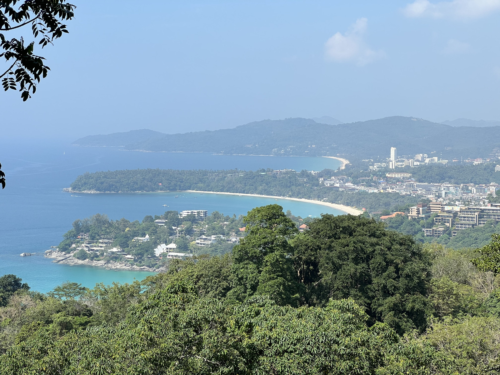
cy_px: 188
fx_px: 1112
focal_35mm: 77
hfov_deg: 25.3
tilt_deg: -2.5
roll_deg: -0.2
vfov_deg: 19.1
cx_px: 250
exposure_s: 1/847
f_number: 2.8
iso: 32
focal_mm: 9
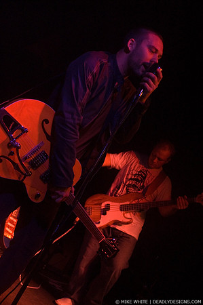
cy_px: 152
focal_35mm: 52
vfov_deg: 37.9
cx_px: 102
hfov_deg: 25.7
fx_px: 445
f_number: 2.8
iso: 800
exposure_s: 1/60
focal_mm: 35
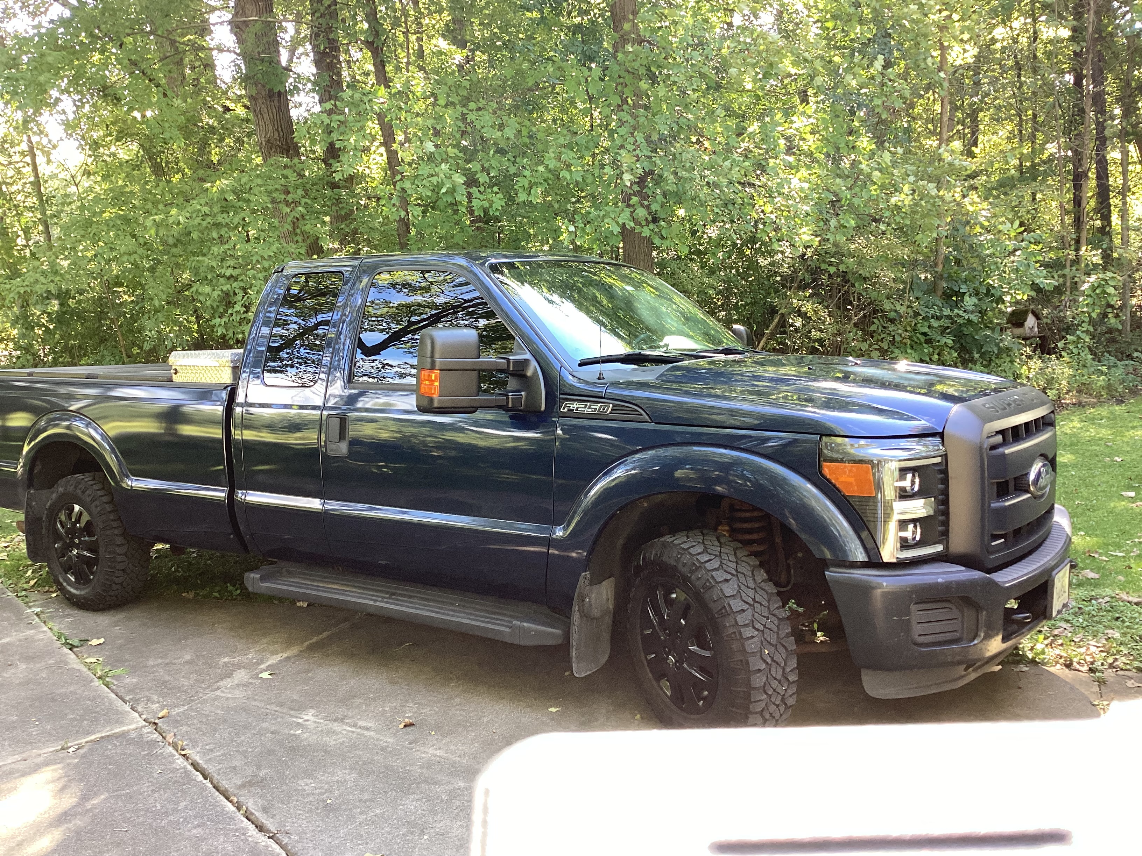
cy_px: 428
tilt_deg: -9.2
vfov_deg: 45.4
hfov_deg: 58.4
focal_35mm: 31
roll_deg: +2.2
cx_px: 571
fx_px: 1023
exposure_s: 1/120
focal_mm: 3.3
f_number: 2.4
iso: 80
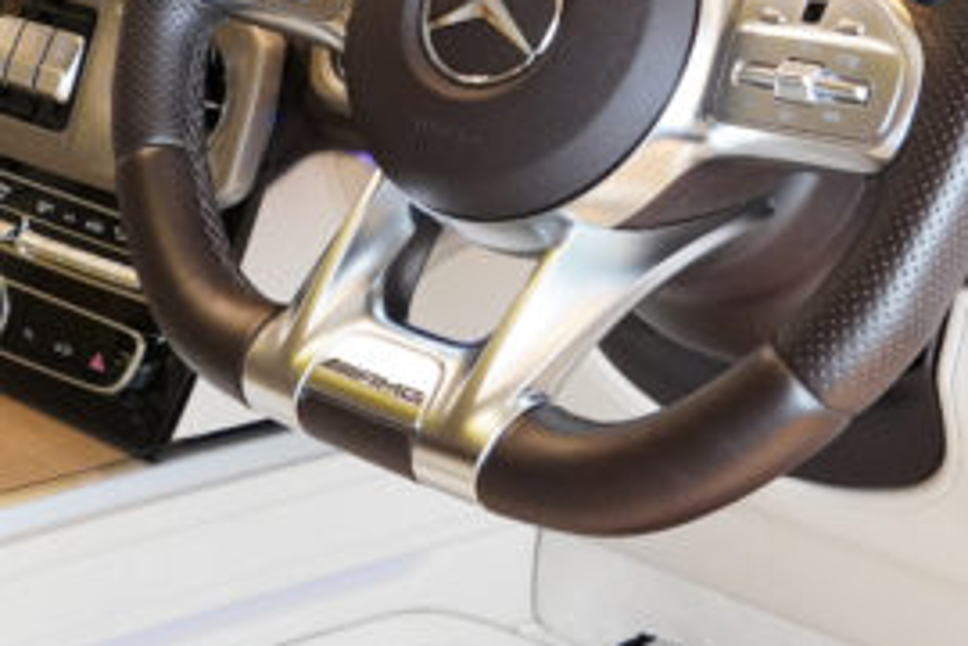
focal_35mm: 74
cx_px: 466
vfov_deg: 17.2
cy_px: -228
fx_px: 1990
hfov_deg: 27.3
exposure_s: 1/80
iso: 3200
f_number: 5.6
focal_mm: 18
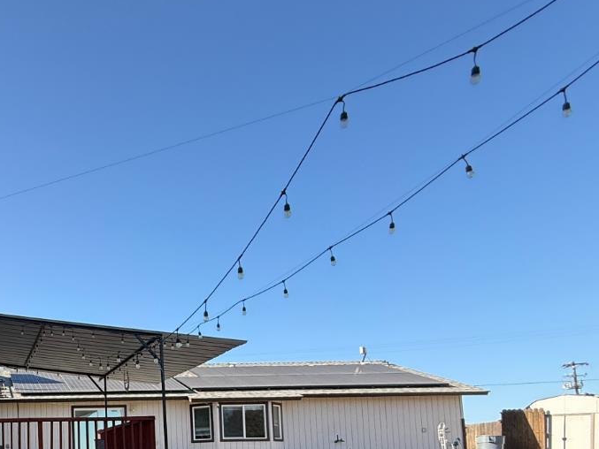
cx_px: -39
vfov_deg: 40.7
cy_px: 431
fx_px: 537
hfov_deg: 45.8
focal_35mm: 31
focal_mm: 2.22
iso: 50
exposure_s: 1/742
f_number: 2.2
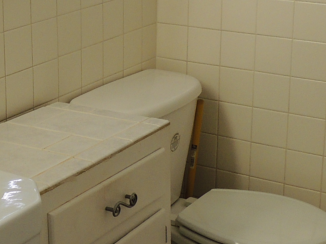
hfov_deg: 21.9
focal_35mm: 88
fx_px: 829
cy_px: 69
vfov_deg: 16.7
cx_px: 48
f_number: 3
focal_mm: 4.3
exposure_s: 1/30
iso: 160
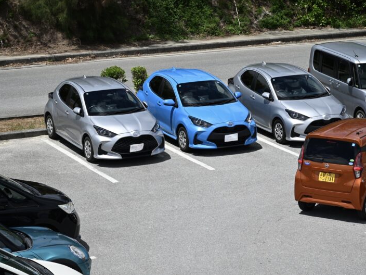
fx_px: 1385
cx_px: 206
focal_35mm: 131
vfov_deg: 11.3
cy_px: 138
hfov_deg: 15.0
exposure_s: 1/500
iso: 200
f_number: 11
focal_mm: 120
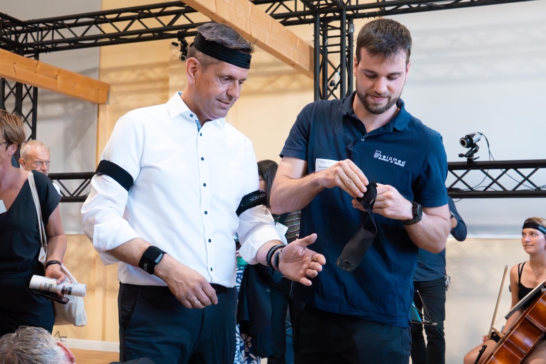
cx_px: 273
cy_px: 182
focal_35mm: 45
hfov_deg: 43.6
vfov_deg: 29.9
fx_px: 682
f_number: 8
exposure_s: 1/640
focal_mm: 30
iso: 20000
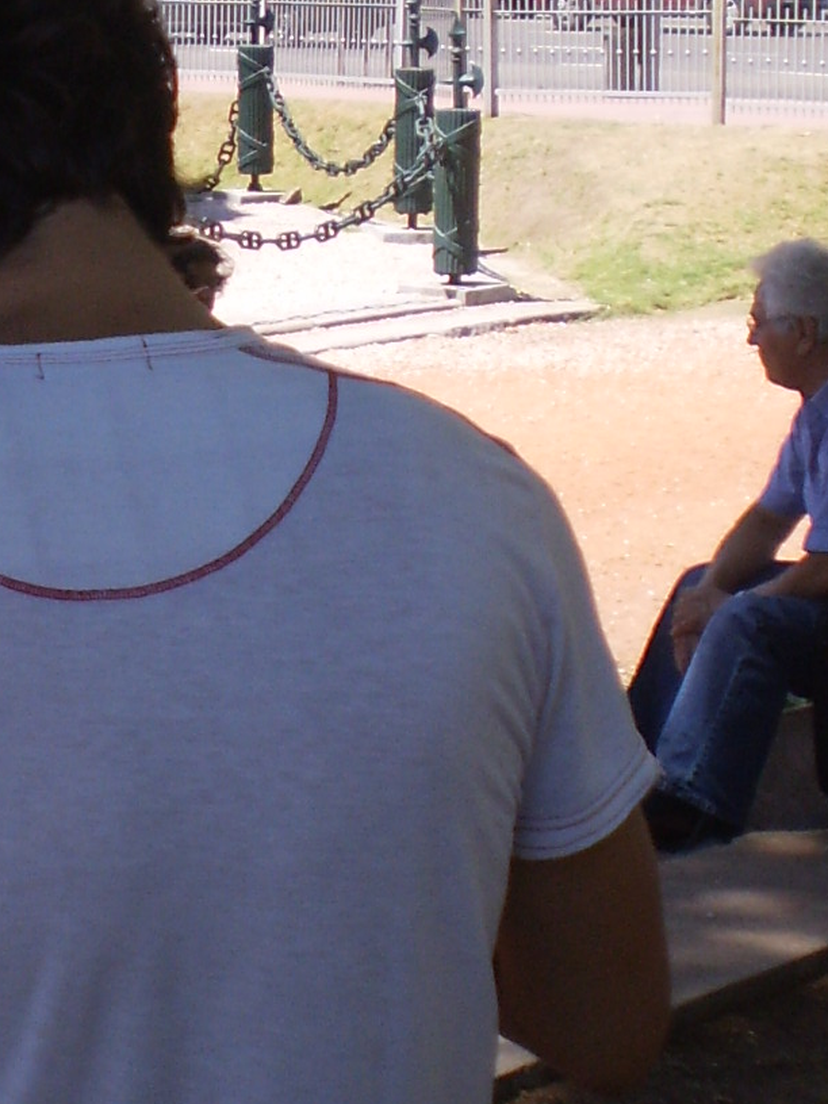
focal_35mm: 113
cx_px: -300
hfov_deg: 12.6
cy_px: 452
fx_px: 3604
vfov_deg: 17.4
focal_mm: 6.3
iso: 64
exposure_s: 1/500
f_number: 3.1
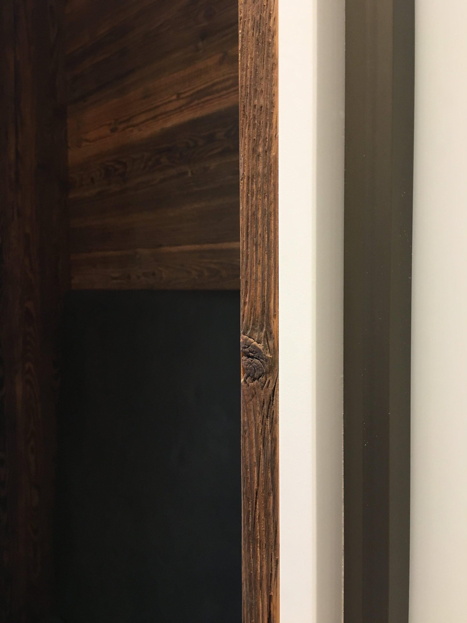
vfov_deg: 61.7
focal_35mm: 29
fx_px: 522
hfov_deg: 48.2
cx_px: 234
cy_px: 312
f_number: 2.2
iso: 125
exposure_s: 1/33
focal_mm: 4.15
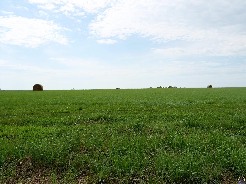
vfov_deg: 53.1
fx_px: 185
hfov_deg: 67.3
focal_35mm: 26
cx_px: 123
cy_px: 92
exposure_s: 1/640
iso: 200
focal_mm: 13
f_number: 7.1
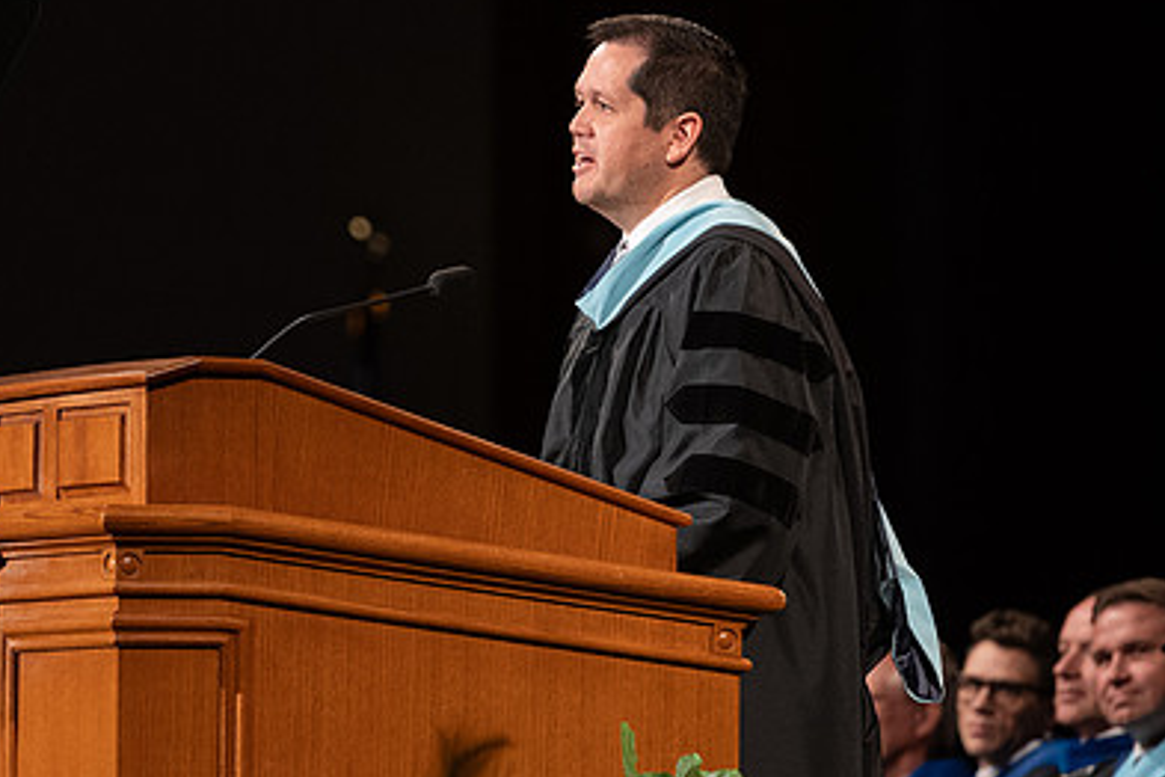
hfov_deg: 4.5
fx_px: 14820
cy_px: 312
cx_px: 417
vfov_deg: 3.0
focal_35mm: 458
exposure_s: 1/200
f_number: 2.8
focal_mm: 190
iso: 1250
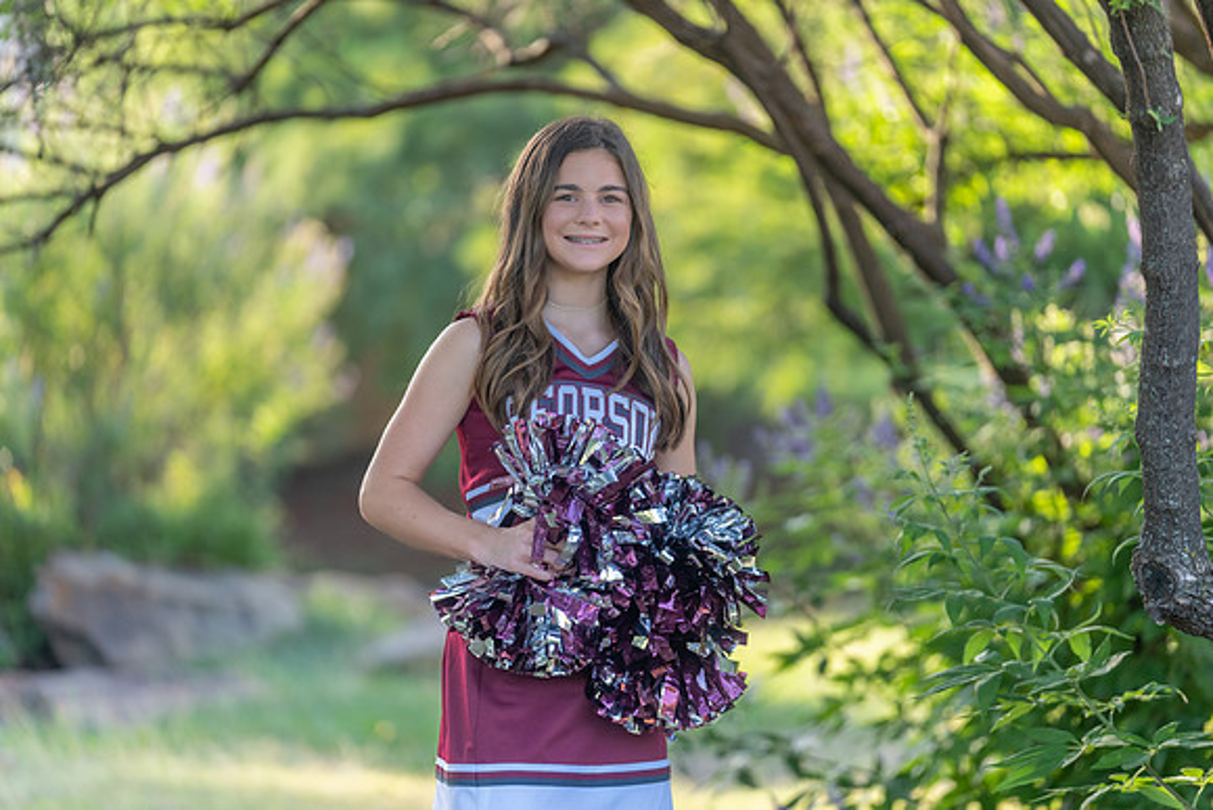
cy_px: 405
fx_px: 5055
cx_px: 606
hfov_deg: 13.7
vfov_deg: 9.2
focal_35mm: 150
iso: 320
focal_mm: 150
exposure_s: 1/320
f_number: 2.8
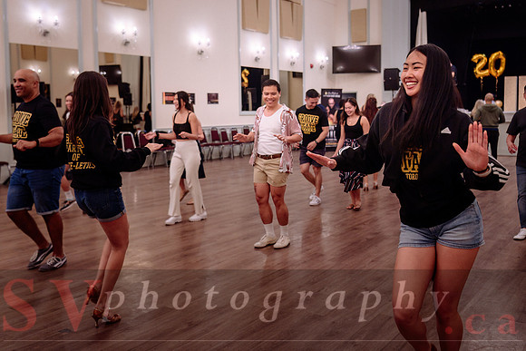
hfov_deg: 50.6
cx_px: 287
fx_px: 555
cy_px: 143
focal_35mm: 38
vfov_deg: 35.0
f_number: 2.8
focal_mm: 32
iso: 1000
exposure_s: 1/160
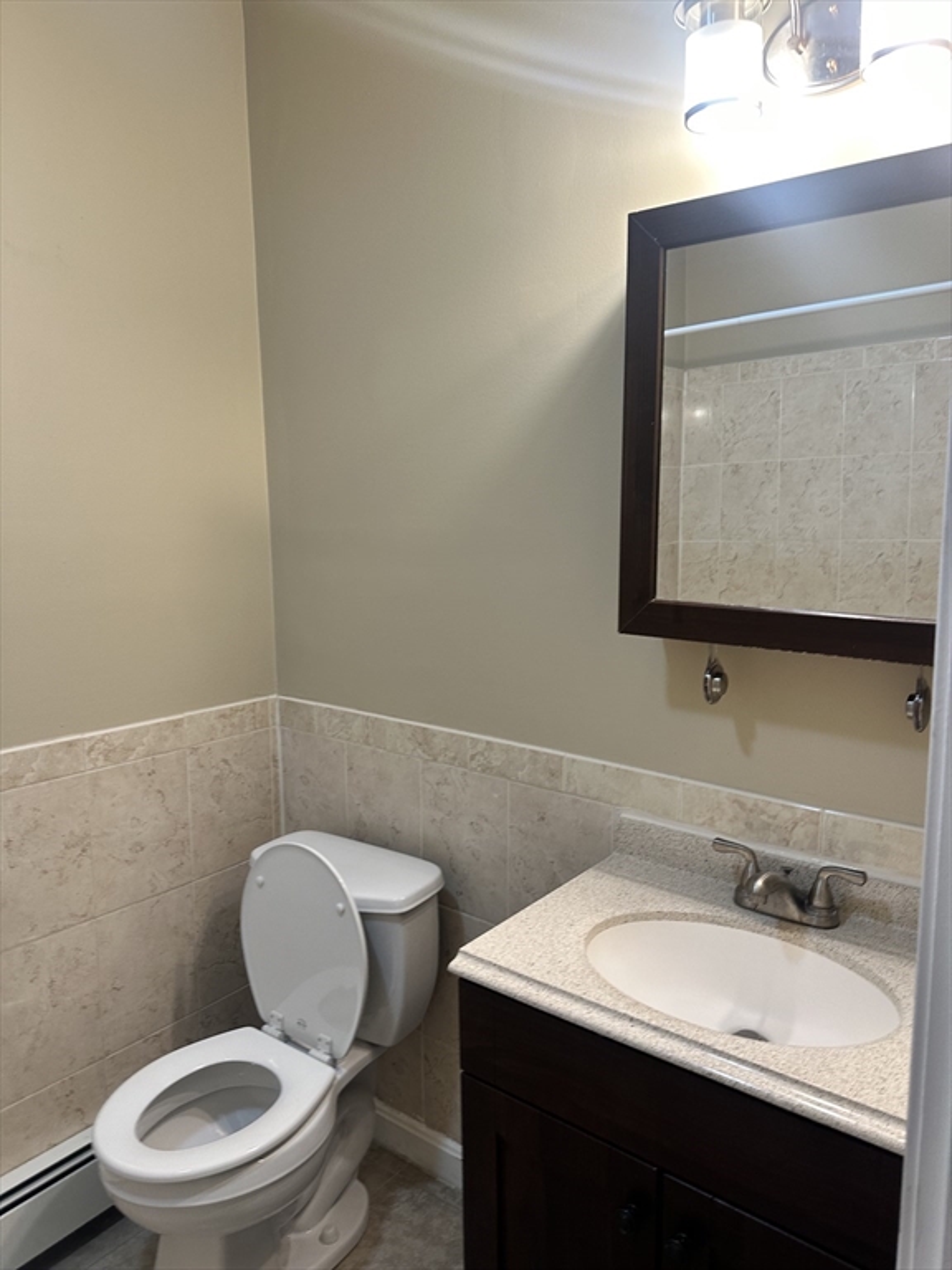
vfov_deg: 71.6
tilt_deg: -10.1
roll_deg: +0.1
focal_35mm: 24
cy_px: 635
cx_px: 476
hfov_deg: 56.8
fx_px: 880
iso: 125
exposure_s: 1/60
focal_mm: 6.86
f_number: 1.78
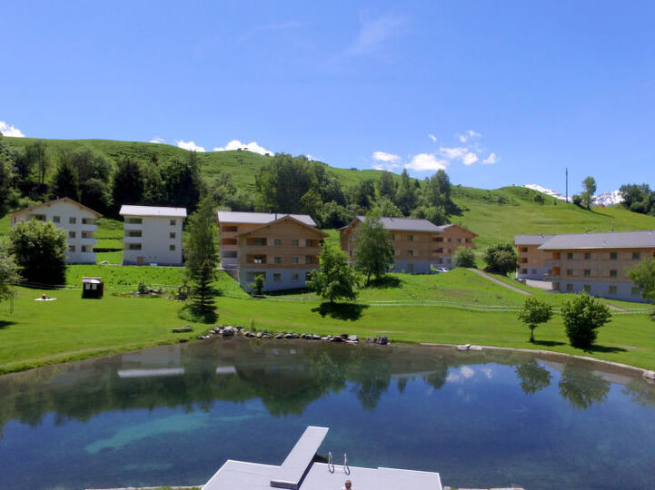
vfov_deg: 65.9
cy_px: 245
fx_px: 378
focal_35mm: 20
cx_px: 328
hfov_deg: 81.8
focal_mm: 3.61
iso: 100
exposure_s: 1/1366
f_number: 2.8
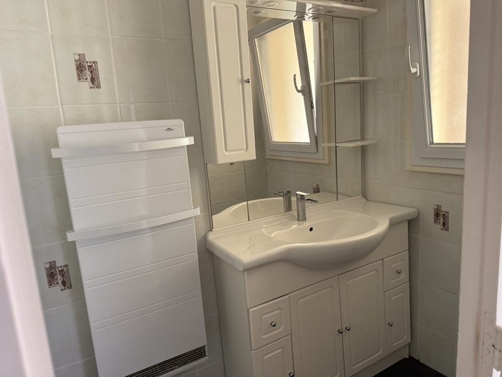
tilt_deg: -10.2
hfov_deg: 71.6
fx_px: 348
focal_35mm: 24
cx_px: 251
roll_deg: +3.2
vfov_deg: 56.8
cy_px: 188
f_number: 1.78
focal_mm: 6.76
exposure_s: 1/60
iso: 320
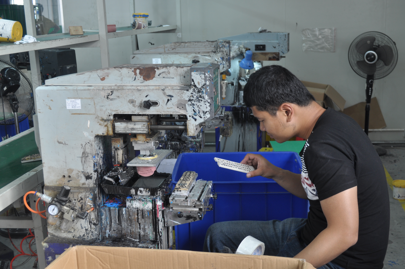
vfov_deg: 28.0
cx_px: 202
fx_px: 539
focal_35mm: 48
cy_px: 134
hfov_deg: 41.2
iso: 250
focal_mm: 32
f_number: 5.6
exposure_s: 1/13
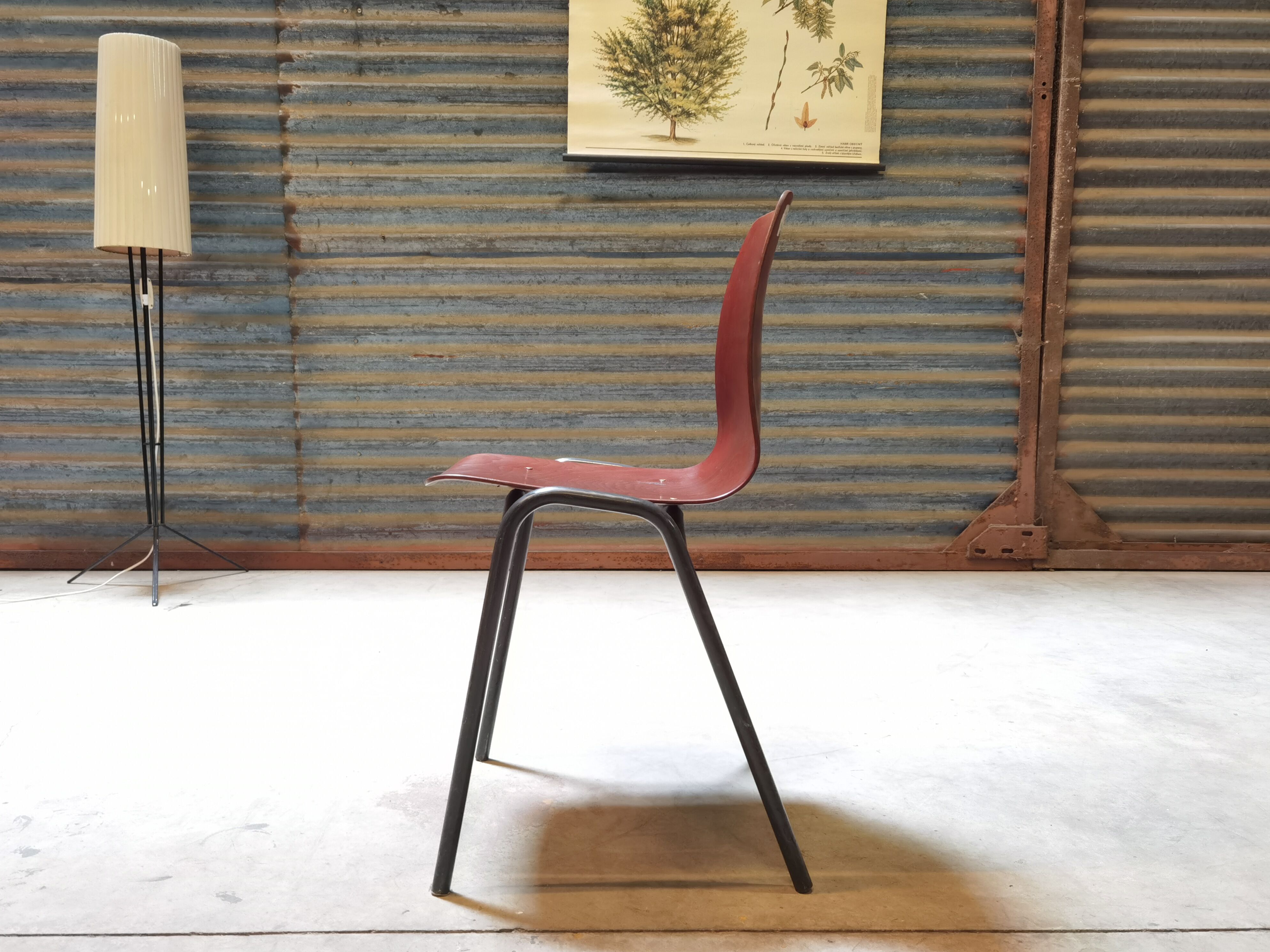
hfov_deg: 60.0
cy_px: 487
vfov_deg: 46.8
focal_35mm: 30
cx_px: 641
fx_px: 1101
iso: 400
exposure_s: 1/25
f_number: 1.9
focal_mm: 6.71
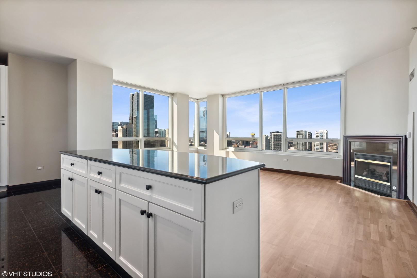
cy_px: 139
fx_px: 185
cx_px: 208
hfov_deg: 96.7
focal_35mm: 16
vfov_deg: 73.8
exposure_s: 1/250
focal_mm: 16
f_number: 8
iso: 400
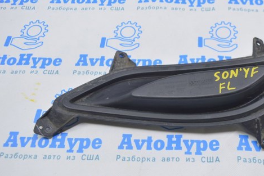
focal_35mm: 45
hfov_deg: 42.9
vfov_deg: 29.9
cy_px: 79
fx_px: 330
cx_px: 178
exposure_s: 1/20
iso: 400
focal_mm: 22
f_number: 5.6
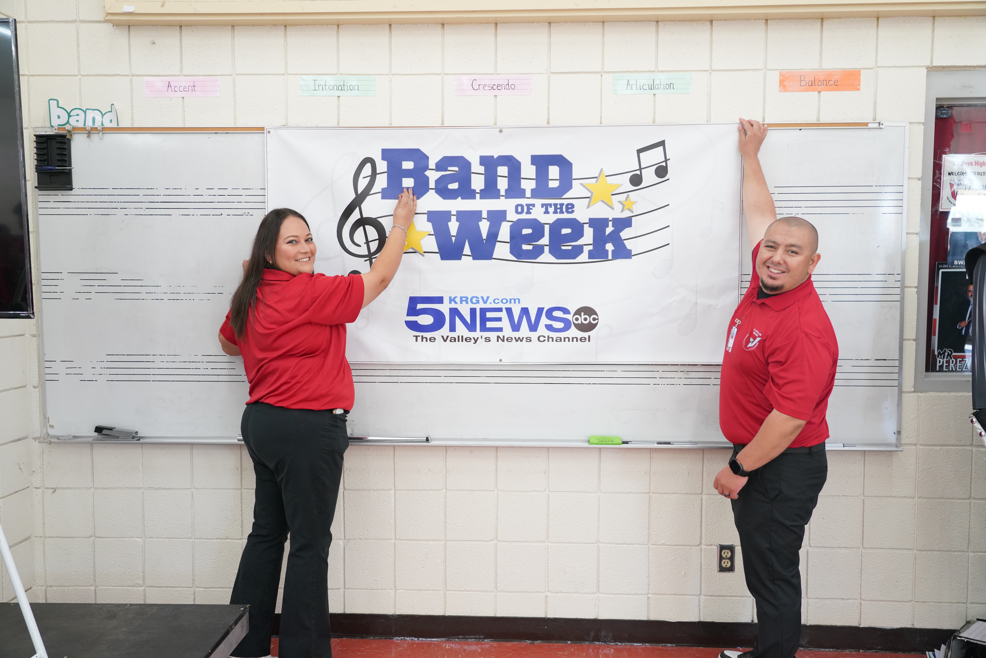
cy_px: 329
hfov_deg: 61.9
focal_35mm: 30
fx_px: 822
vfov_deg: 43.6
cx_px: 493
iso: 2000
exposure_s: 1/160
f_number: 4
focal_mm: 30
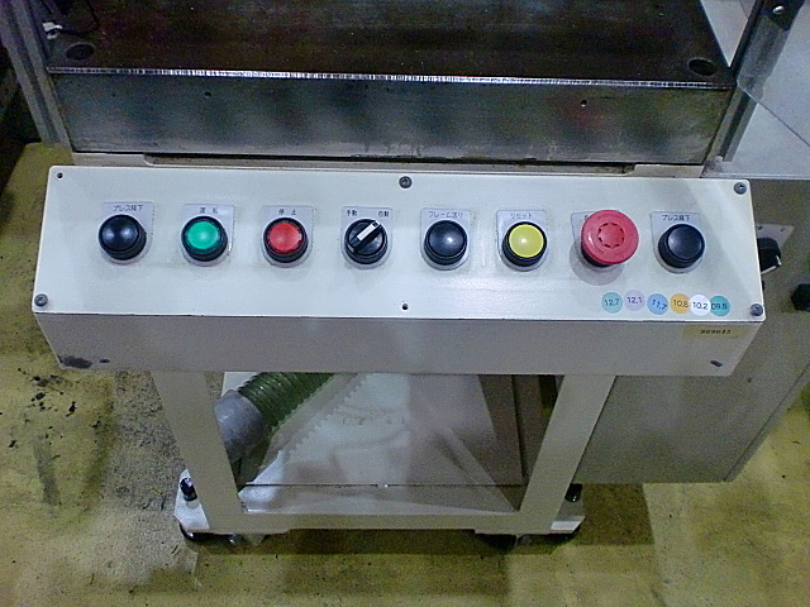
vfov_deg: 40.7
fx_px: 819
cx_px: 405
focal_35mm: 35
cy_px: 304
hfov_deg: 52.6
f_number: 3.1
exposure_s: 1/60
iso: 500
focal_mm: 6.3
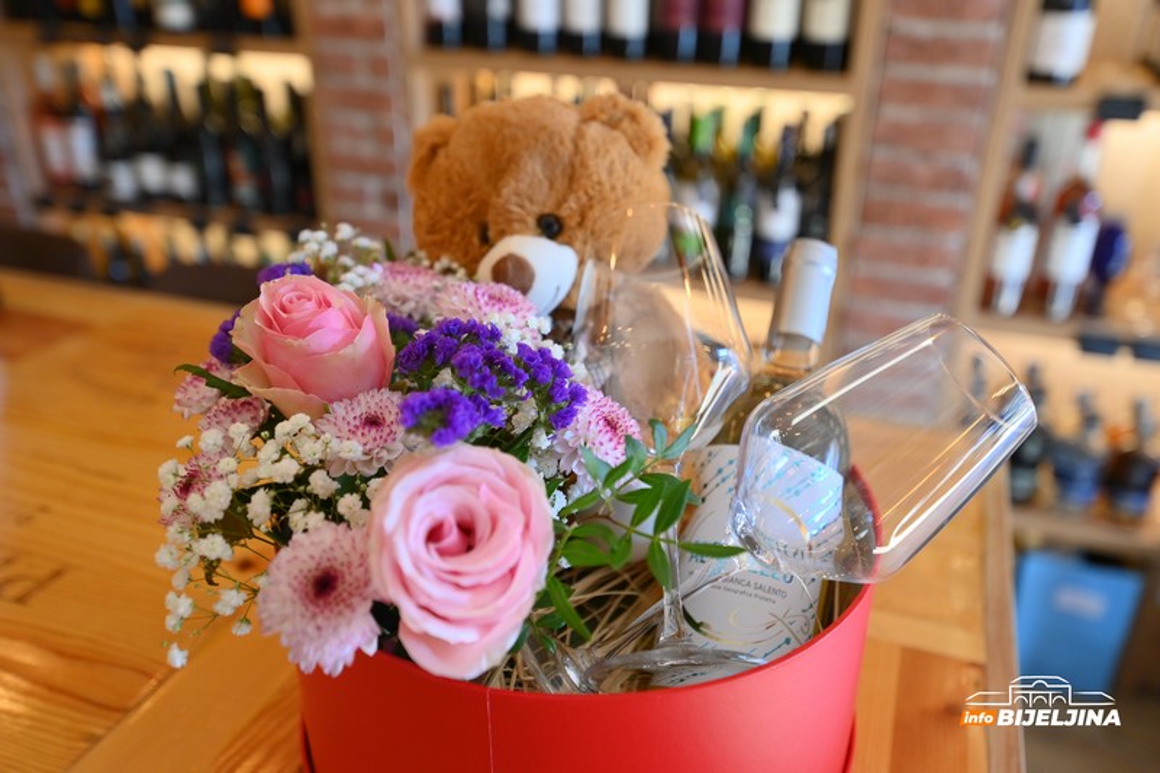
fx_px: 966
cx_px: 580
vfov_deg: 43.6
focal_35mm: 30
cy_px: 386
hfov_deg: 61.9
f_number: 2.8
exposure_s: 1/160
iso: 1000
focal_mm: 30
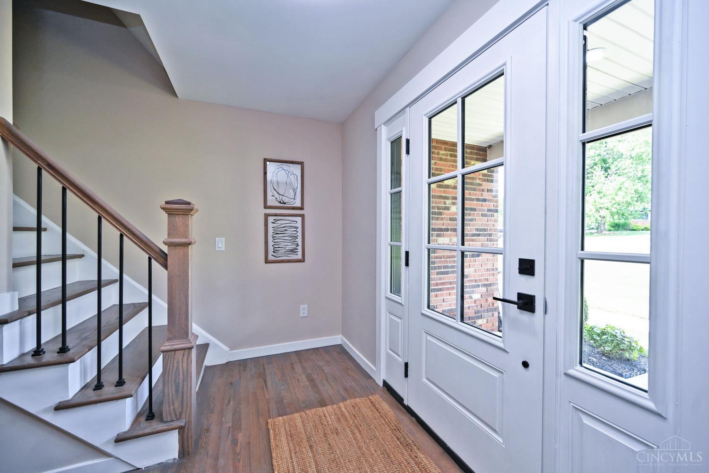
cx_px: 354
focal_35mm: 14
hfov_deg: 104.3
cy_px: 236
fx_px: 276
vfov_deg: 81.2
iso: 200
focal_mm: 14
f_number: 4.5
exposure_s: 1/80
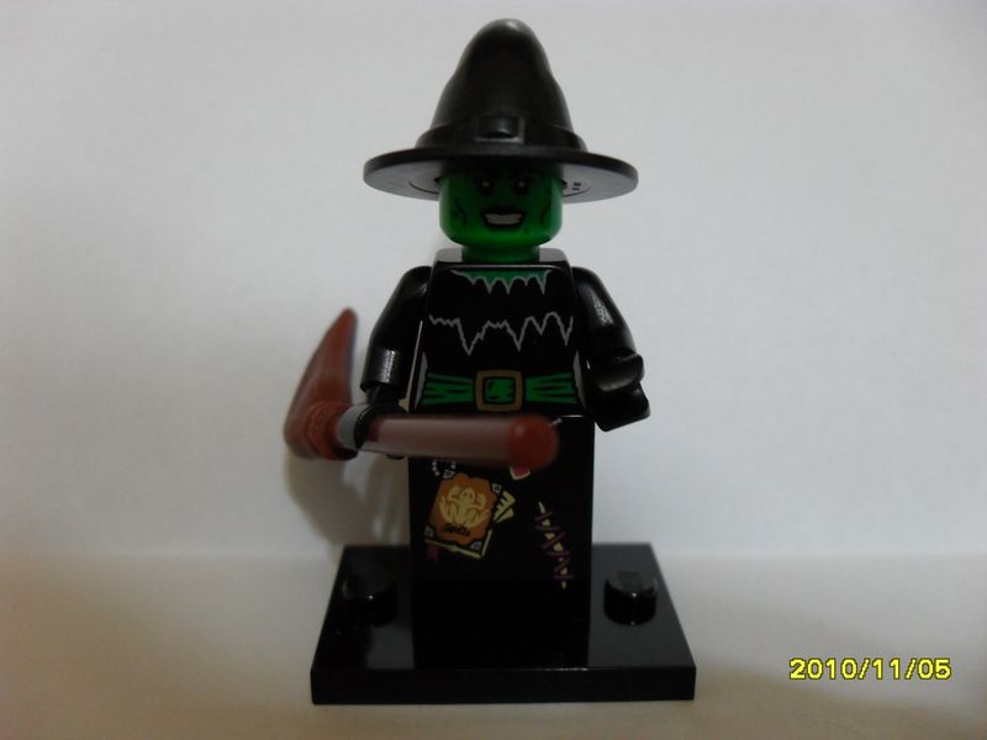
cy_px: 370
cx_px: 494
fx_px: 998
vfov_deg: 40.7
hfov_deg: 52.6
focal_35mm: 35
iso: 200
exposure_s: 1/15
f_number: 2.8
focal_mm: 6.2
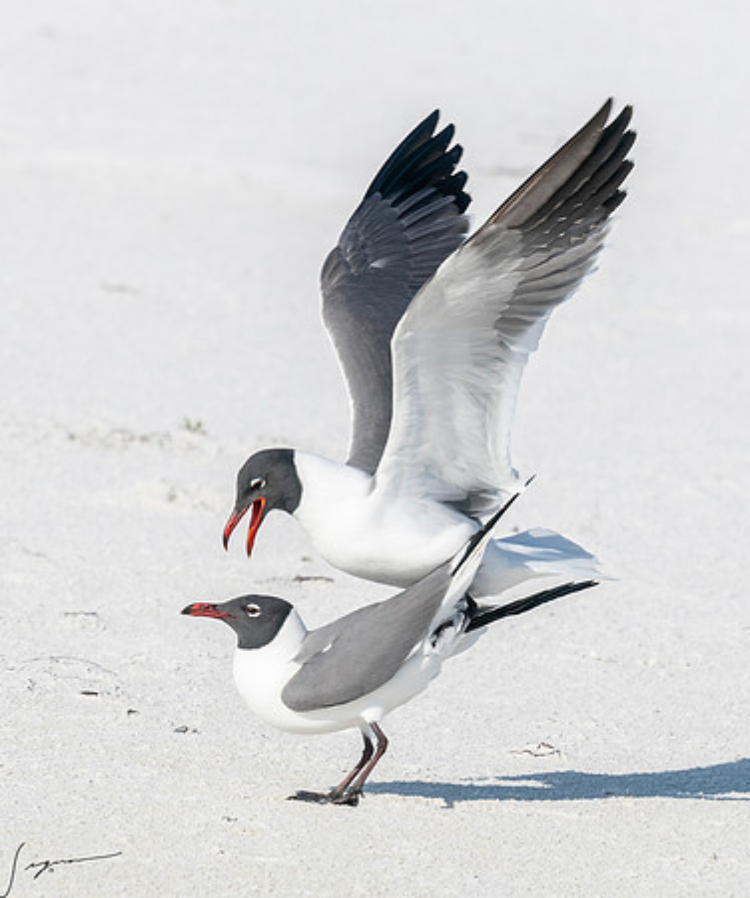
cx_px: 715
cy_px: 602
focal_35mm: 1169
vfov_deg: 1.6
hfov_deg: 1.4
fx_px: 31609
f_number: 8
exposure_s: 1/1600
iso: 500
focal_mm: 420
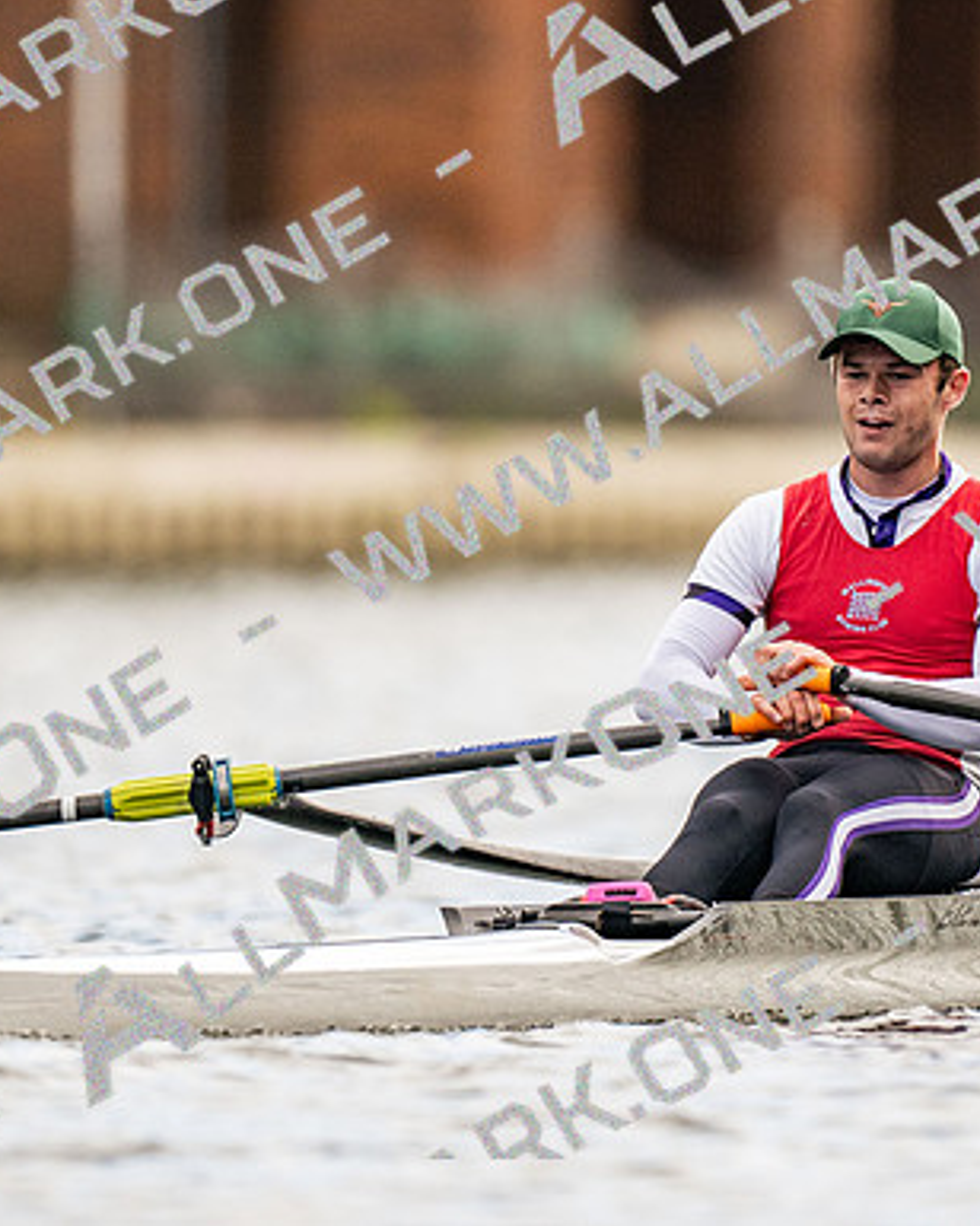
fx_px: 46189
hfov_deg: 1.2
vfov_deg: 1.5
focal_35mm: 1274
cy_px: 613
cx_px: 722
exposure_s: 1/2500
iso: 360
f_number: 4
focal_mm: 600
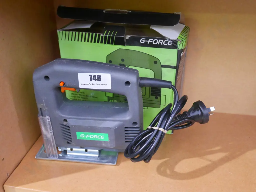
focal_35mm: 40
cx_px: 128
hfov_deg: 46.8
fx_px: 296
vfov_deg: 36.0
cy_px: 96
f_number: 4.6
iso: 3200
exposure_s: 1/20
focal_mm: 20
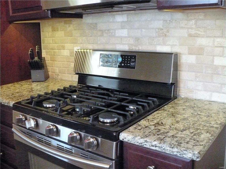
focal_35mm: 37
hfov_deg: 50.1
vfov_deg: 38.7
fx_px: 242
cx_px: 113
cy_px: 84
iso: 800
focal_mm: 6.1
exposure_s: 1/30
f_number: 2.8
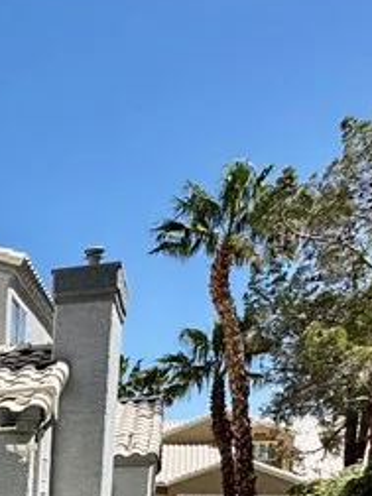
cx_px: -252
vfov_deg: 29.7
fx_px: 817
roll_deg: -0.6
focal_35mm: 57
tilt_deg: -5.5
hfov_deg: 20.2
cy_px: 573
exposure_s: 1/2273
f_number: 2.2
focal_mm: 2.22
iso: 50
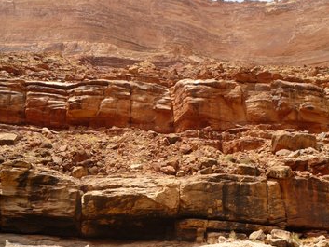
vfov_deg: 41.7
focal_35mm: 34
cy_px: 140
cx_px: 166
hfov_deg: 53.9
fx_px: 323
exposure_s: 1/500
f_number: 4
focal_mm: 4.4
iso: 100
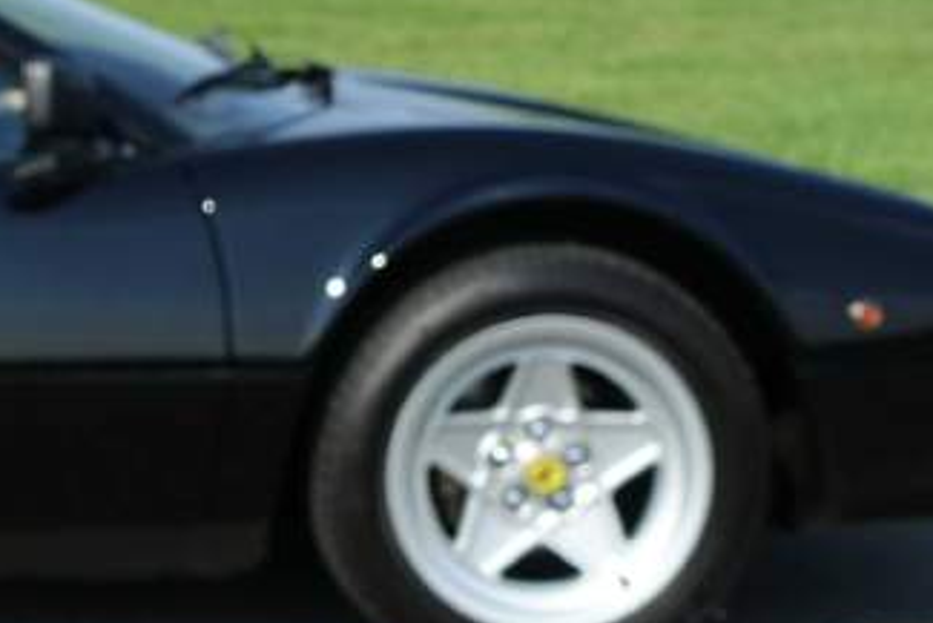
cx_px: -330
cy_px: 149
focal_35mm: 124
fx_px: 3215
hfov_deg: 15.6
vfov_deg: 11.0
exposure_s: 1/125
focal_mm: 12.99
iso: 125
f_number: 4
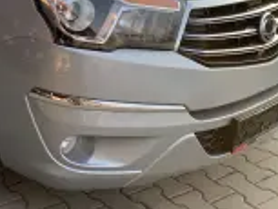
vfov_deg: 23.3
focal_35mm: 61
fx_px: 490
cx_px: 0
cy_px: 11
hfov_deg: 29.6
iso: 25
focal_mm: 4.25
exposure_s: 1/122
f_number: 1.8
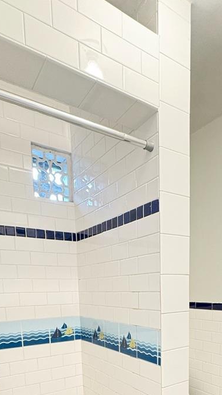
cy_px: 327
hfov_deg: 42.5
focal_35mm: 27
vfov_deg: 62.6
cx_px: 142
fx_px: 283
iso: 640
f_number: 2.2
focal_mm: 2.22
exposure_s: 1/40
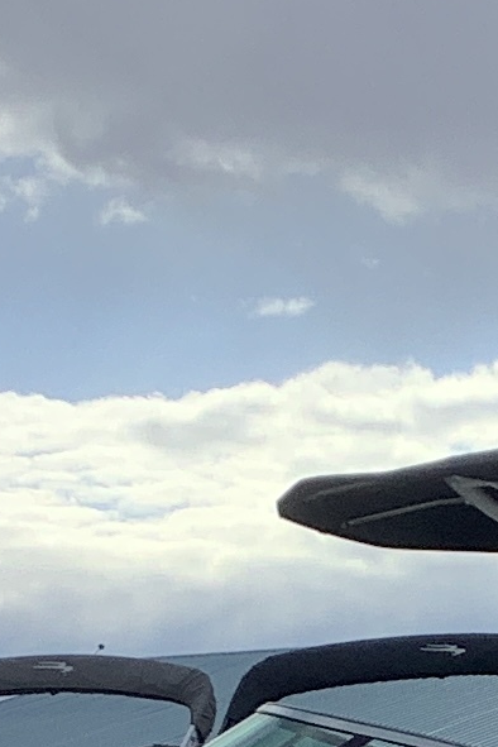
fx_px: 3693
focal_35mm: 178
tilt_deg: -3.1
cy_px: 1126
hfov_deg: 7.6
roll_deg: -0.2
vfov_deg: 11.1
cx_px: 689
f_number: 2.4
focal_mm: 3.3
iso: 25
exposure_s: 1/1148
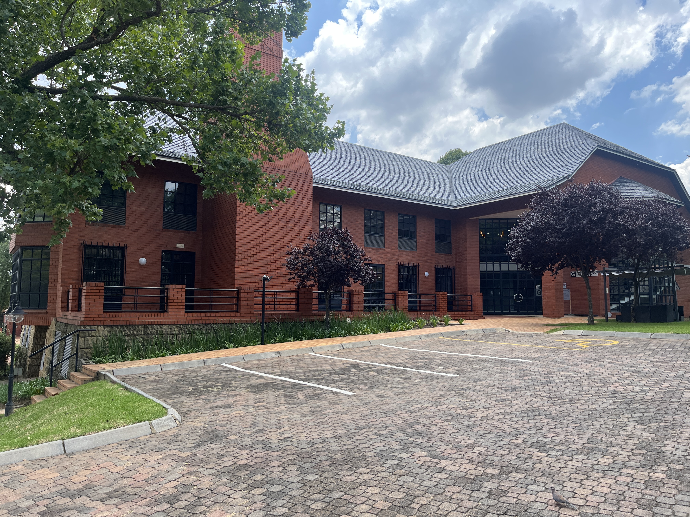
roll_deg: -1.8
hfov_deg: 67.3
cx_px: 345
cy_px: 258
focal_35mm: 26
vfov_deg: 53.1
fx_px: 518
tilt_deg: +8.3
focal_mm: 5.1
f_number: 1.6
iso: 50
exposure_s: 1/1140
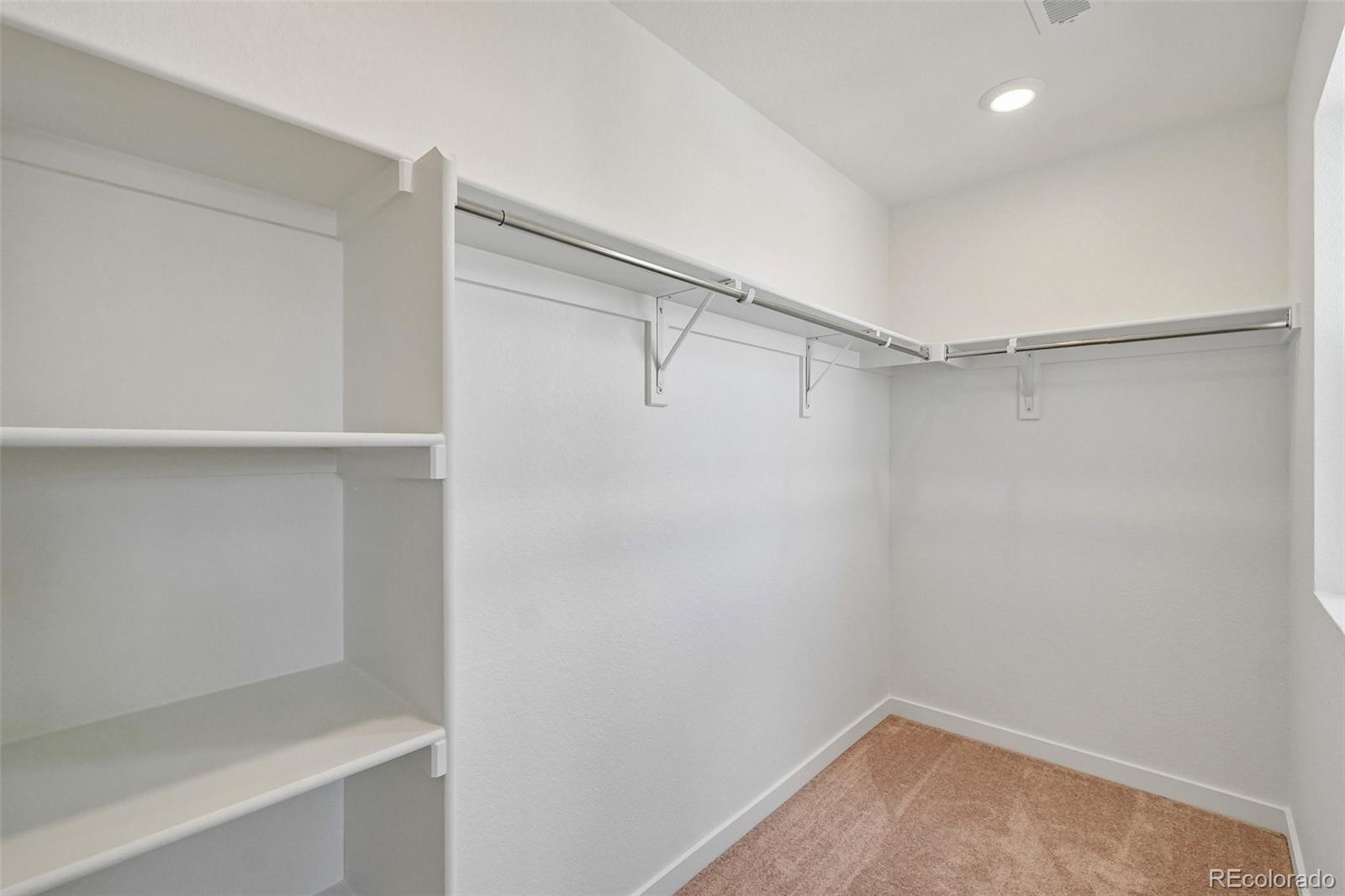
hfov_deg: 100.4
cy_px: 448
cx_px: 672
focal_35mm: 15
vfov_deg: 77.3
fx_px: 560
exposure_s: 1/60
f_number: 8
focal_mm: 10
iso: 800
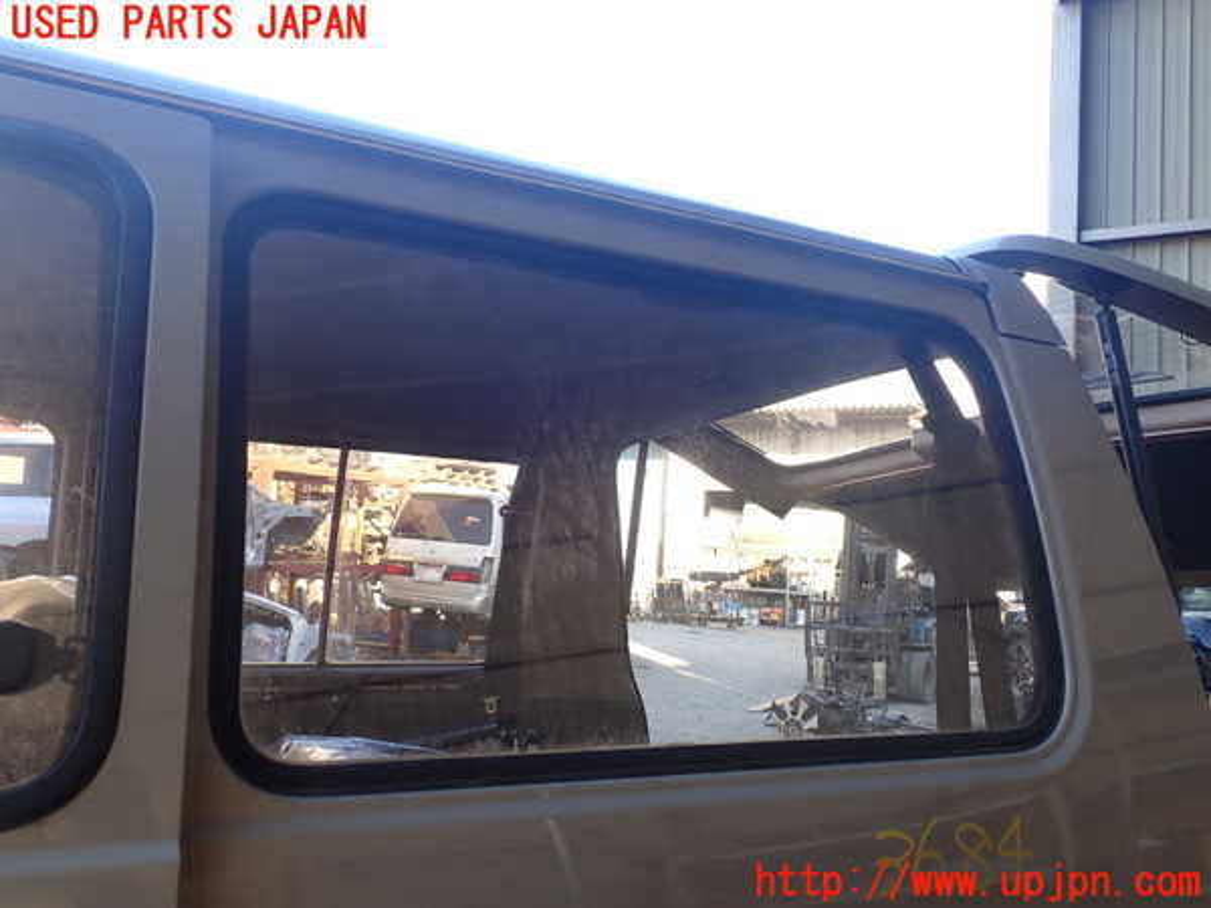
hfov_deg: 60.0
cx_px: 606
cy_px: 454
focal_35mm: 30
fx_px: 1050
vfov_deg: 46.8
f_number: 3.2
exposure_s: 1/80
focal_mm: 5.4
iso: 100
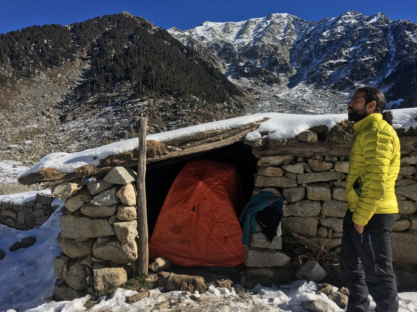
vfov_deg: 48.2
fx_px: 349
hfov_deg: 61.7
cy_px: 156
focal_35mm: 29
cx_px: 208
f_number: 2.2
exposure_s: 1/2137
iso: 25
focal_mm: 4.15
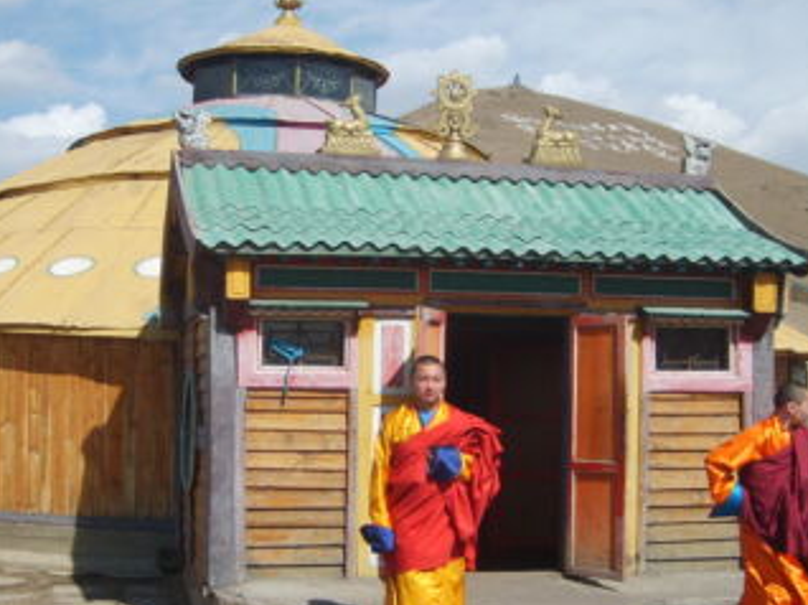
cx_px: 313
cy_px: 329
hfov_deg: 34.2
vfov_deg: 26.1
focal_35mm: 56
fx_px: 1306
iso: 50
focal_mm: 5.8
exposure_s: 1/250
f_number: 7.1
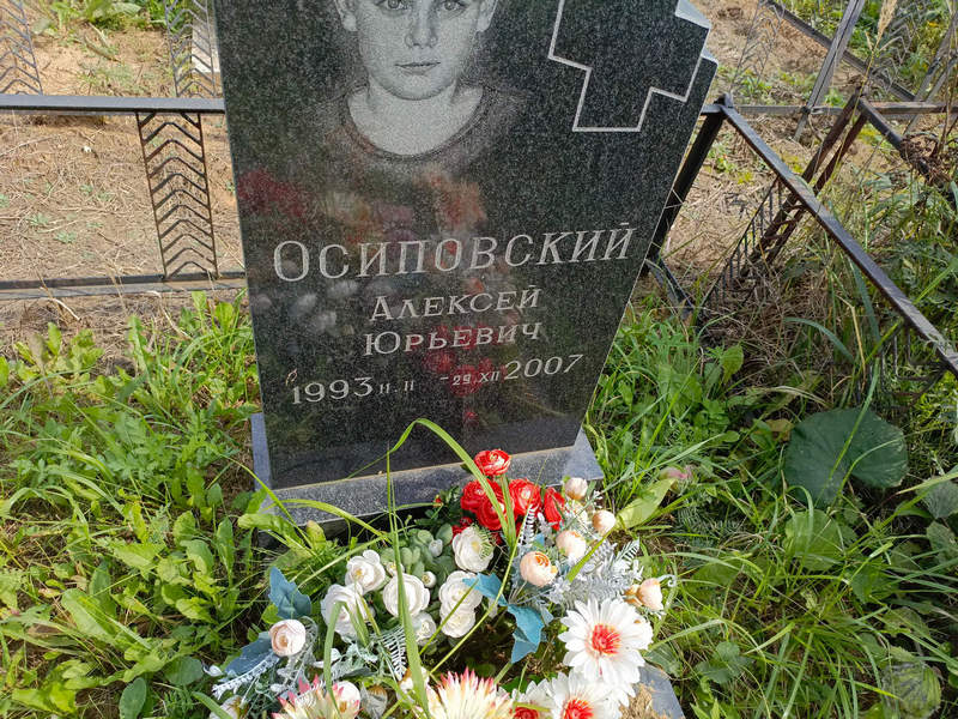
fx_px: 692
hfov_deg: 69.4
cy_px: 360
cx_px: 479
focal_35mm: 25
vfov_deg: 54.9
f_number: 1.69
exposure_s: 1/443
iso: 110
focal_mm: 4.76
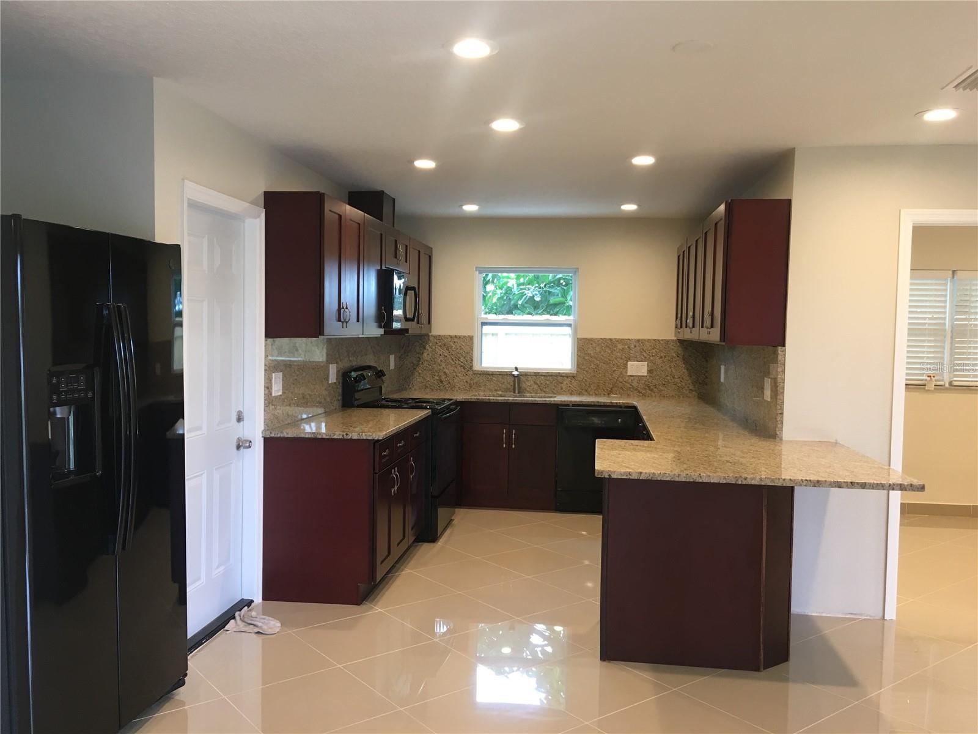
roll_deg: -1.8
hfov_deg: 61.7
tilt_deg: -2.2
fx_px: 819
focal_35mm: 29
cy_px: 367
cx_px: 489
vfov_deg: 48.2
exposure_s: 1/30
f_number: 2.2
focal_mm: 4.15
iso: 80
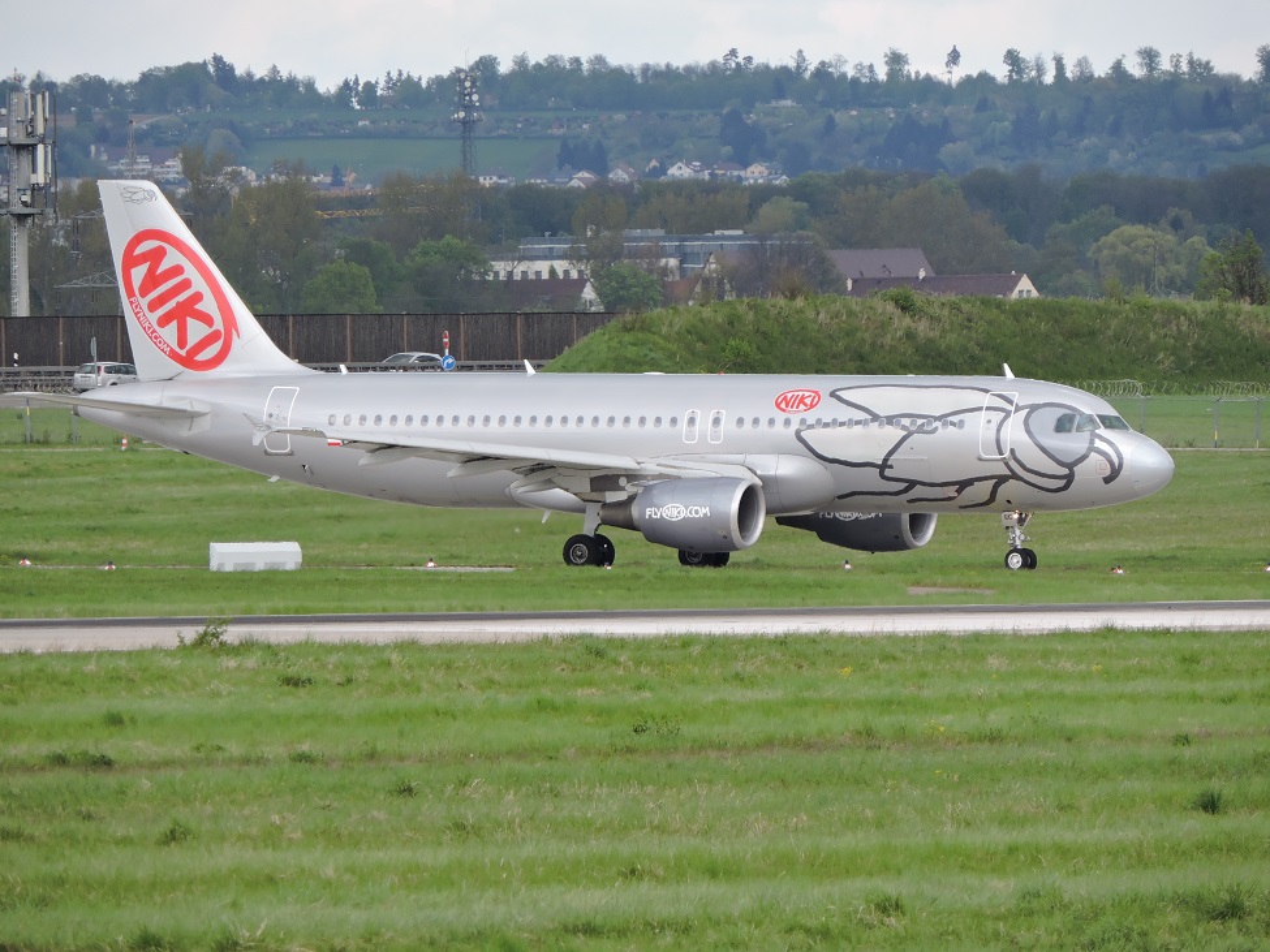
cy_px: 476
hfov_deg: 2.8
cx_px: 635
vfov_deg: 2.1
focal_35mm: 700
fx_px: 25679
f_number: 5
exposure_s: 1/400
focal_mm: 124.9
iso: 110
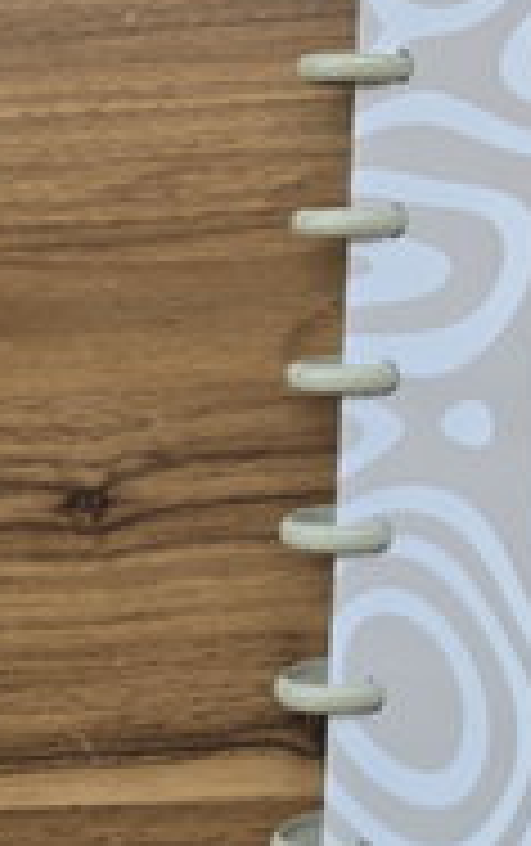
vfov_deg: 28.8
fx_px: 1593
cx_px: 842
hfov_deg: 16.8
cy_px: 124
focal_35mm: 69
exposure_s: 1/58.6
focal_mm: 6.3
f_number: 1.7
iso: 100
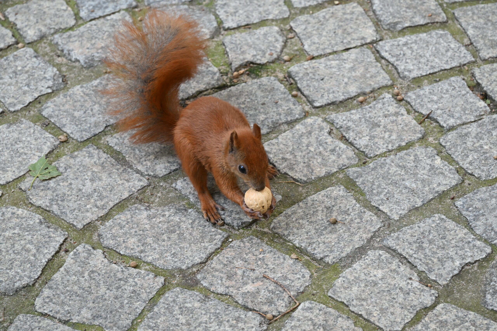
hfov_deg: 17.1
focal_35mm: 120
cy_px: 166
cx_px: 248
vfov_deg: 11.4
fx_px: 1657
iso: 2200
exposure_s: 1/125
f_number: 10
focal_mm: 120
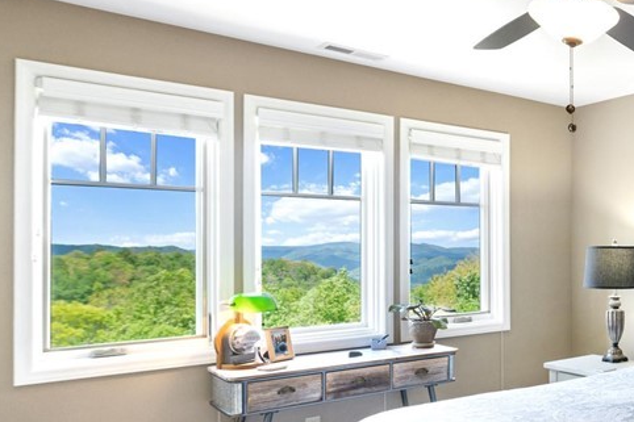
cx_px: 657
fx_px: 634
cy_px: 246
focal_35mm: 36
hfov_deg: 44.0
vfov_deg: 36.8
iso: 6400
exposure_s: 1/50
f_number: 6.3
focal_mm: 16
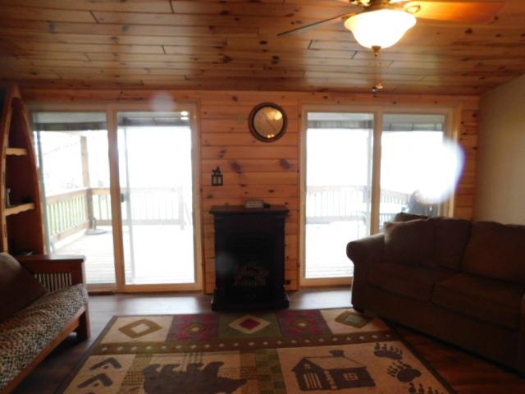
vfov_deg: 58.9
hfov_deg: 73.9
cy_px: 197
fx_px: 349
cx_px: 262
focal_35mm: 23
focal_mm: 4
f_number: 3
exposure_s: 1/15
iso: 400
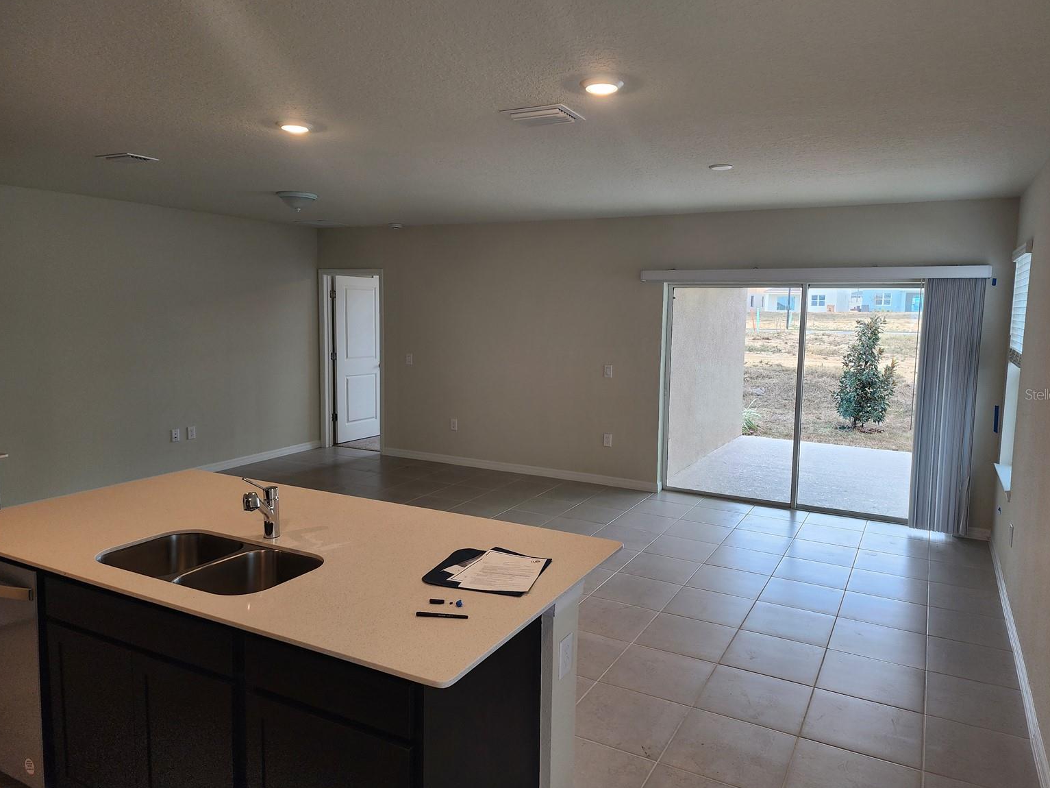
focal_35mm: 24
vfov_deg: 56.8
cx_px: 542
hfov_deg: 71.6
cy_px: 394
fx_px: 728
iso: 80
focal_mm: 6.4
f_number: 1.8
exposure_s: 1/120
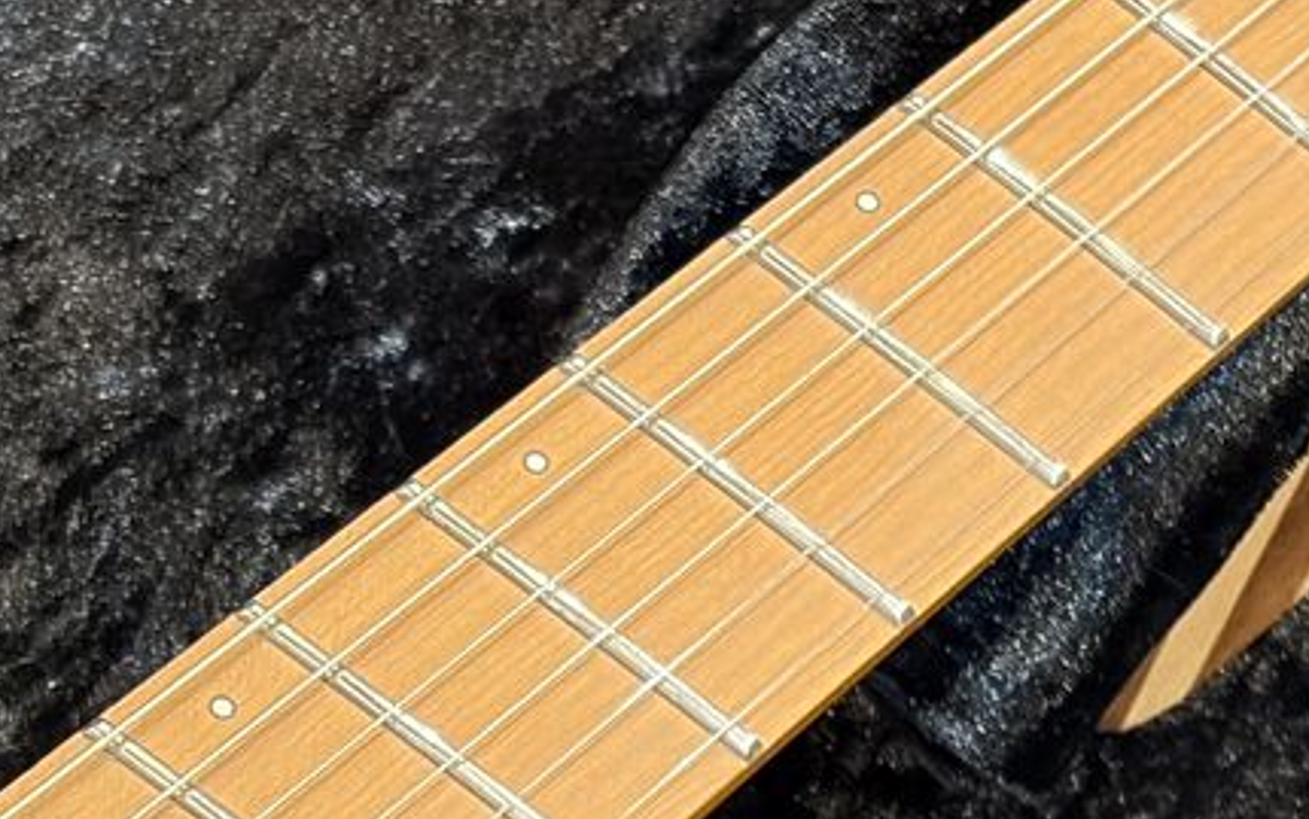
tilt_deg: -57.7
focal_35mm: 164
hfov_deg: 12.6
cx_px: 76
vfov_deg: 7.9
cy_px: 1038
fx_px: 5852
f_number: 1.6
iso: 200
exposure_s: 1/40
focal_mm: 5.96
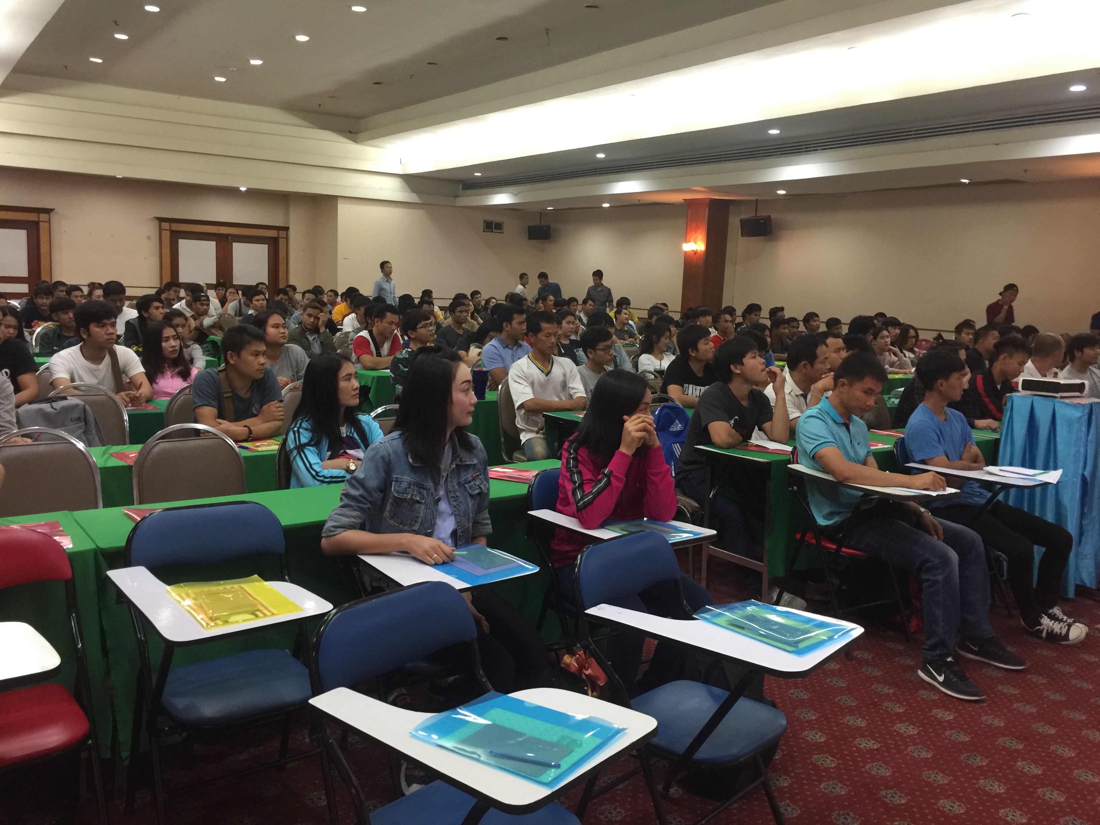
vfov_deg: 48.2
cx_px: 550
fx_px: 922
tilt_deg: -7.5
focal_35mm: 29
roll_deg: -2.1
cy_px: 412
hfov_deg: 61.7
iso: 100
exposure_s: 1/10
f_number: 2.2
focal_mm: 4.15
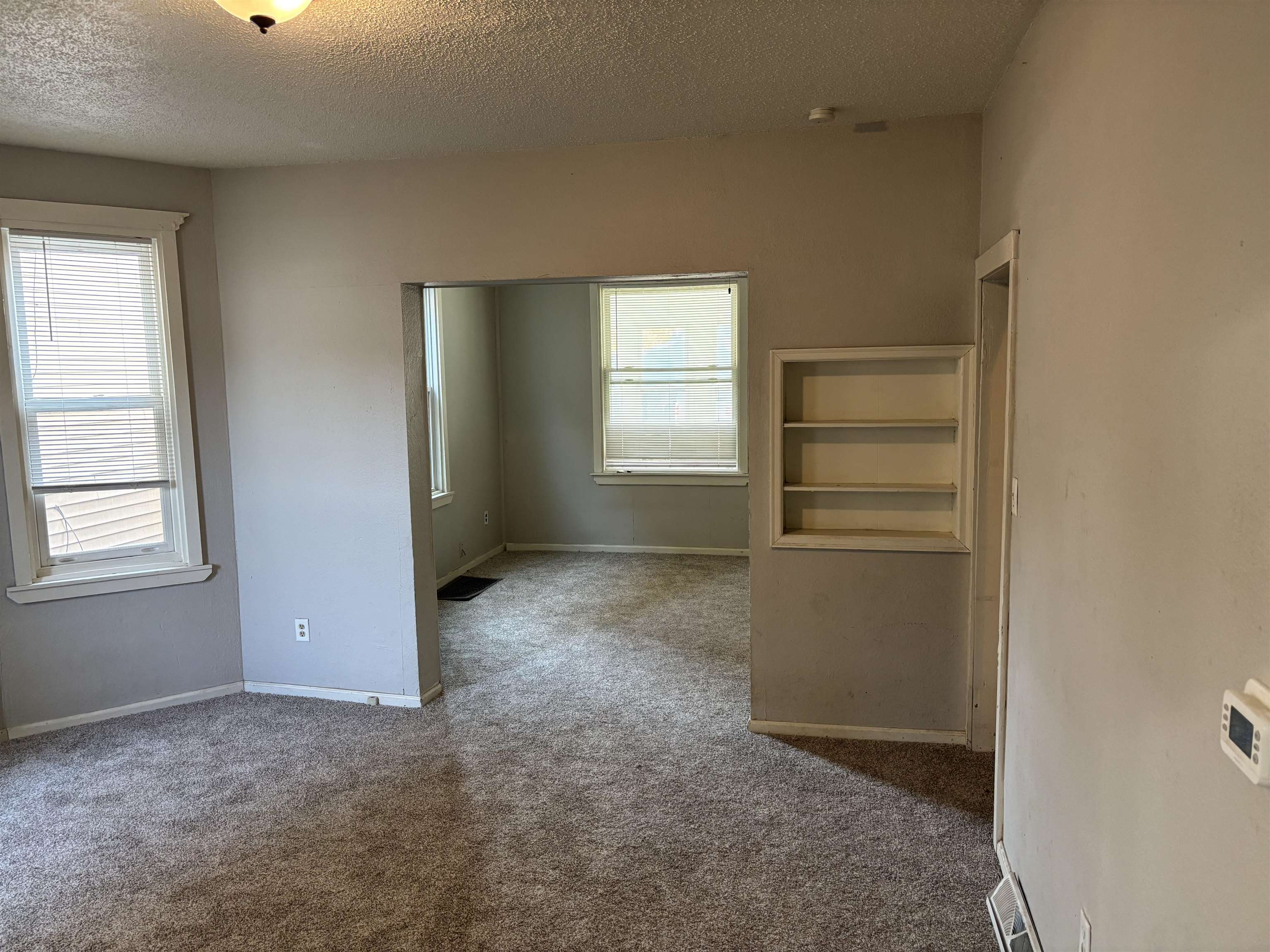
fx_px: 954
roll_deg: +0.4
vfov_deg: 53.1
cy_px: 476
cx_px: 635
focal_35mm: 26
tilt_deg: -5.9
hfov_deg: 67.3
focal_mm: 5.96
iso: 160
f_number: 1.6
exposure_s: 1/60
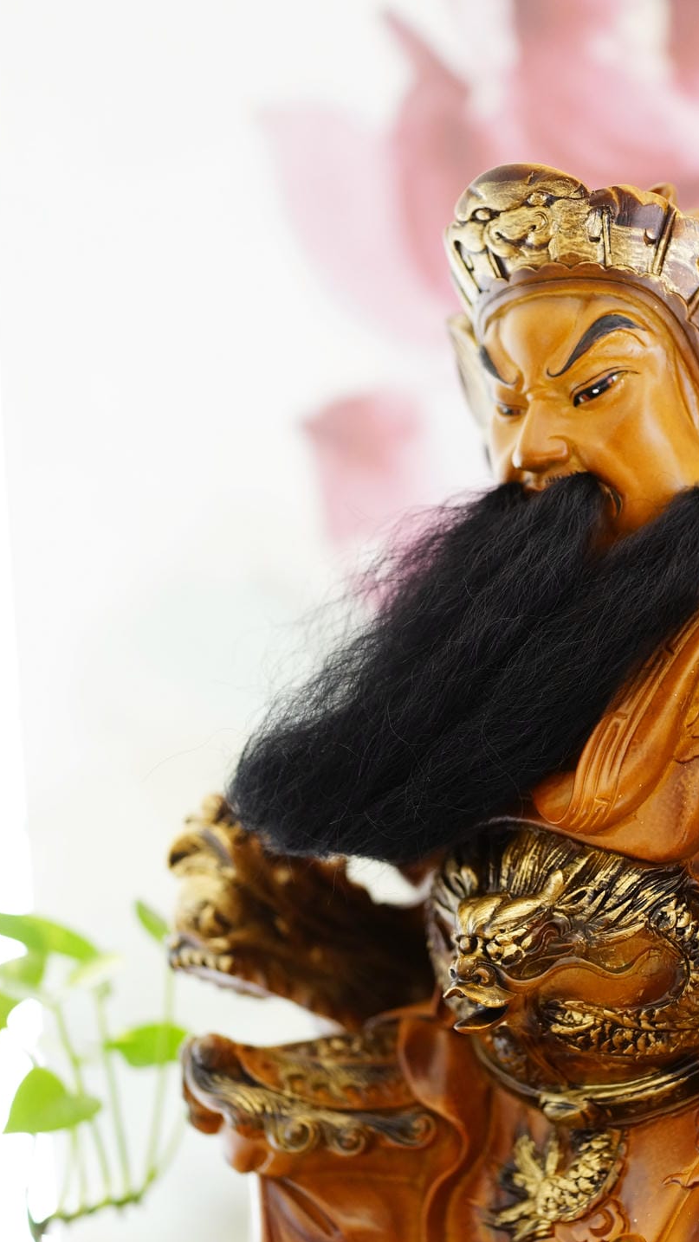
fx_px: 1516
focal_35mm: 46
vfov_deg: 44.3
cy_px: 765
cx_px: 493
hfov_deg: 25.8
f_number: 3.2
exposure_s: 1/160
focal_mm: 35
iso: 1600
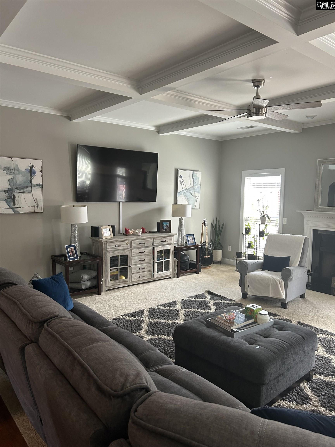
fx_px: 335
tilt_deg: -5.9
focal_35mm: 26
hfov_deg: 53.1
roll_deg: -0.8
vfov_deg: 67.3
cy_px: 224
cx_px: 168
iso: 125
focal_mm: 5.7
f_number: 1.5
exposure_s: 1/60
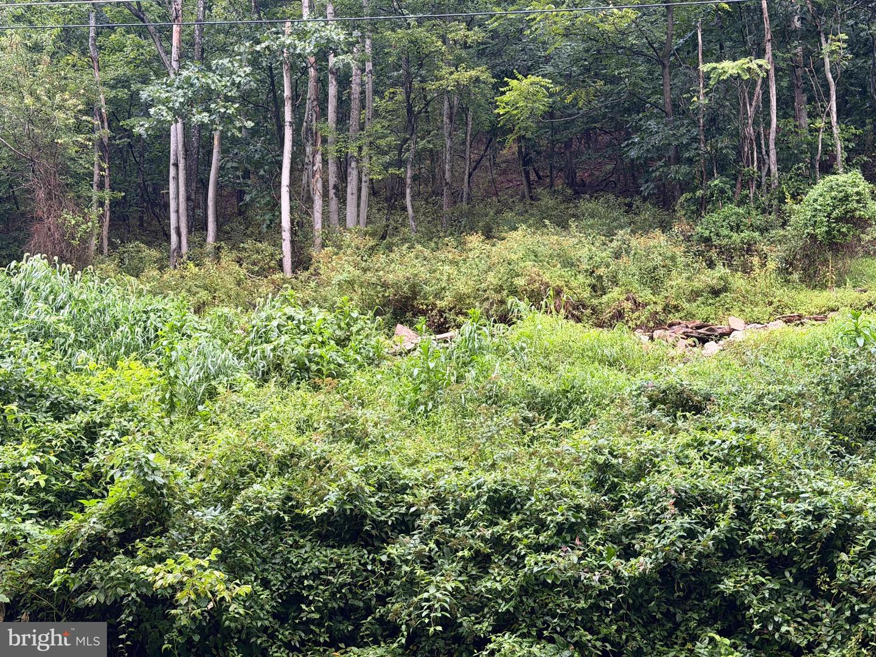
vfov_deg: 30.3
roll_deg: -1.6
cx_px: 438
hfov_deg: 39.7
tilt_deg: +15.2
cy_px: 328
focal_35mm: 48
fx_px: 1215
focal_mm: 6.76
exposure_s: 1/50
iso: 250
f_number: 1.78
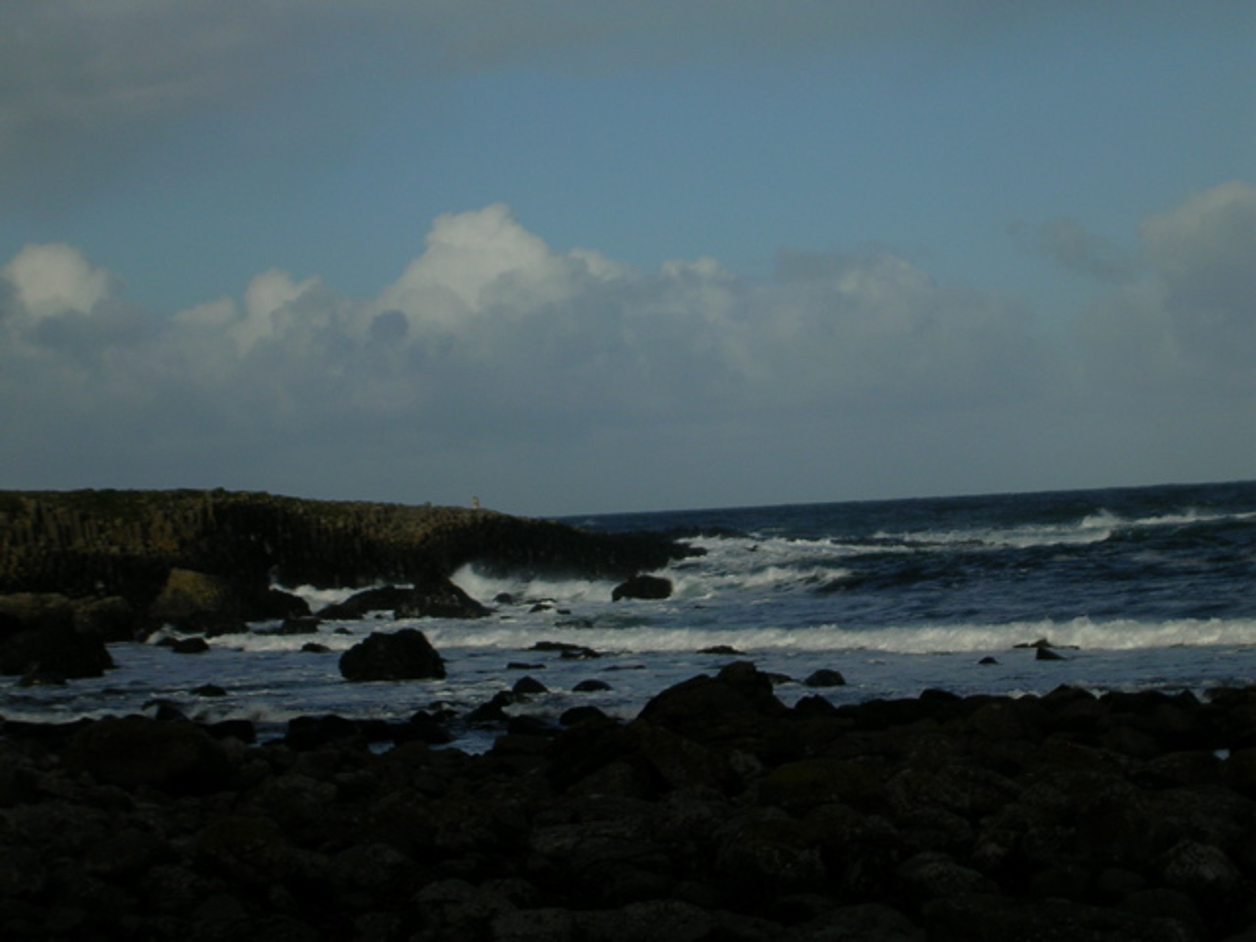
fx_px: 4173
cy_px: 471
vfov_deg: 12.9
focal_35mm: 115
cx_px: 628
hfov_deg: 17.1
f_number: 4.9
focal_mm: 17.4
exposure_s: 1/1100
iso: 50
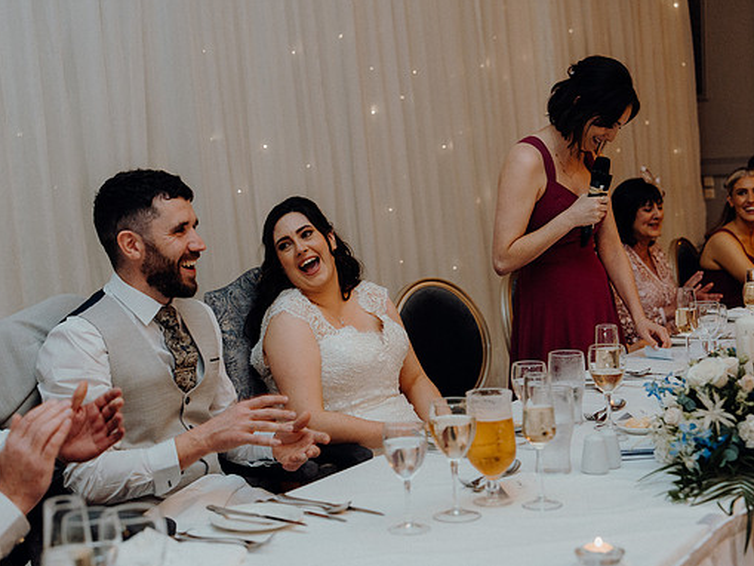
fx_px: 1242
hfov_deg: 33.7
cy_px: 282
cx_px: 335
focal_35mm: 57
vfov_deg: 25.7
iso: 2500
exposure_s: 1/160
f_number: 3.5
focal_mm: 52
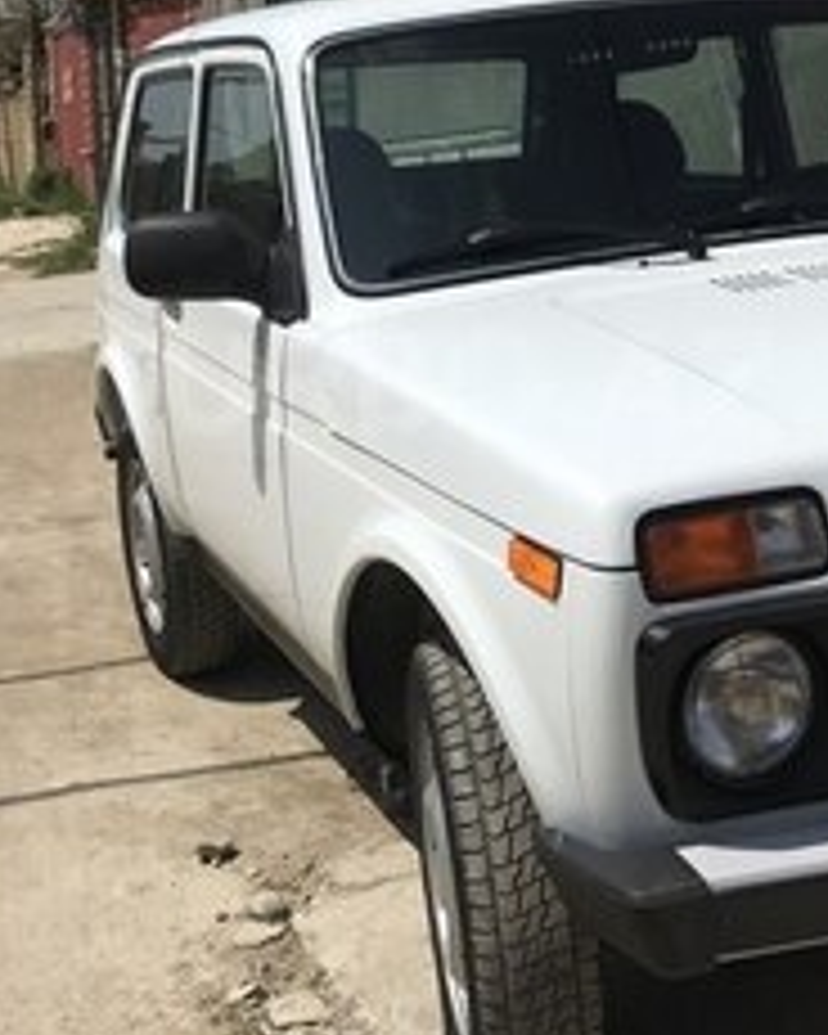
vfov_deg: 31.8
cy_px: 382
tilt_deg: -8.8
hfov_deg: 25.8
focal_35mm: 59
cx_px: 428
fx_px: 1807
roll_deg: +0.9
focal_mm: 3.99
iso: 25
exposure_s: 1/6410
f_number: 1.8
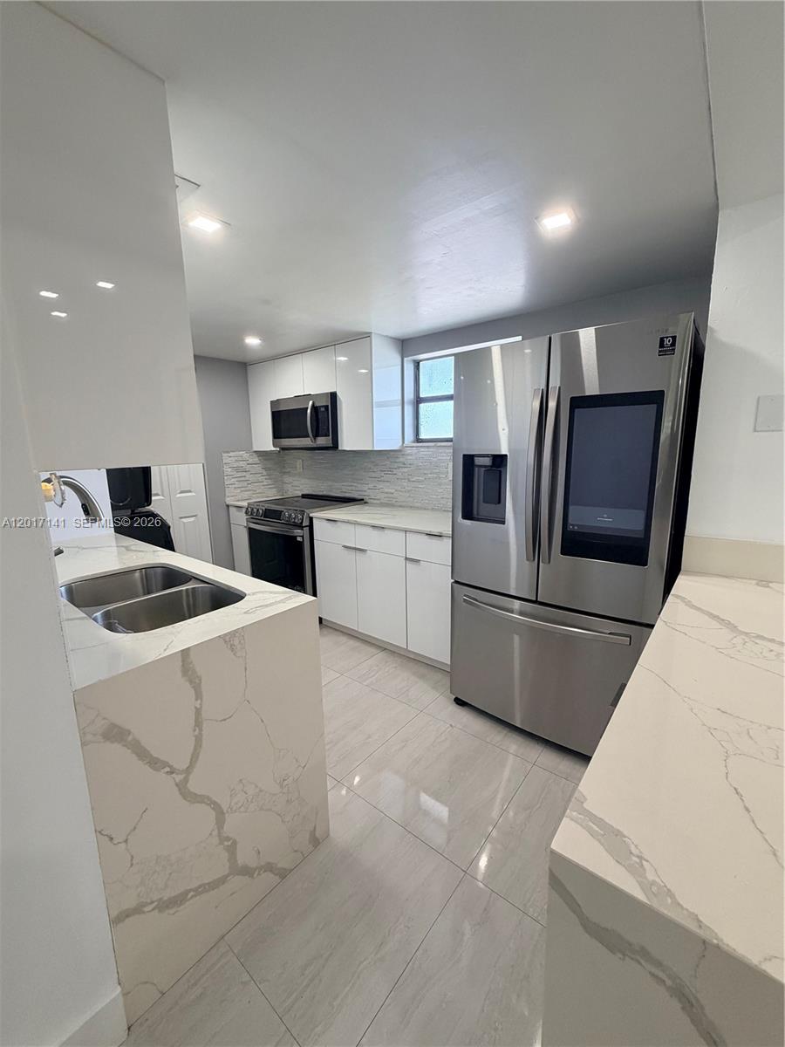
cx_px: 392
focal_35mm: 14
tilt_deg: -10.3
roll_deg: +1.1
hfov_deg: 85.7
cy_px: 524
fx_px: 423
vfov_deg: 102.1
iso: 200
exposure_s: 1/120
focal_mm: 2.22
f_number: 2.2
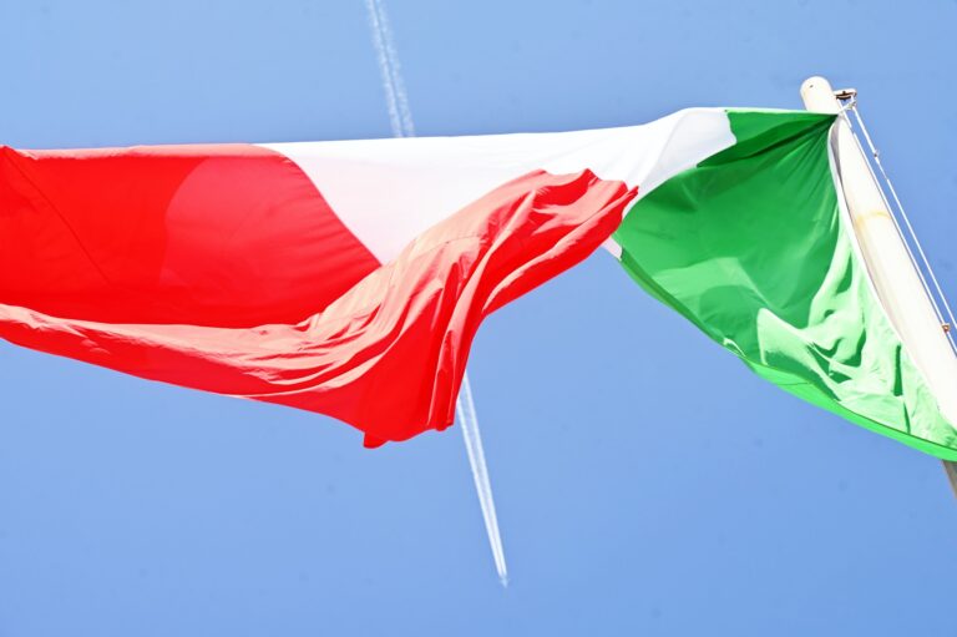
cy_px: 318
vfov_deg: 13.9
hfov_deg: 20.8
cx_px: 478
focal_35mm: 98
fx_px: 2603
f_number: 8
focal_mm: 98
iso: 140
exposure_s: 1/350
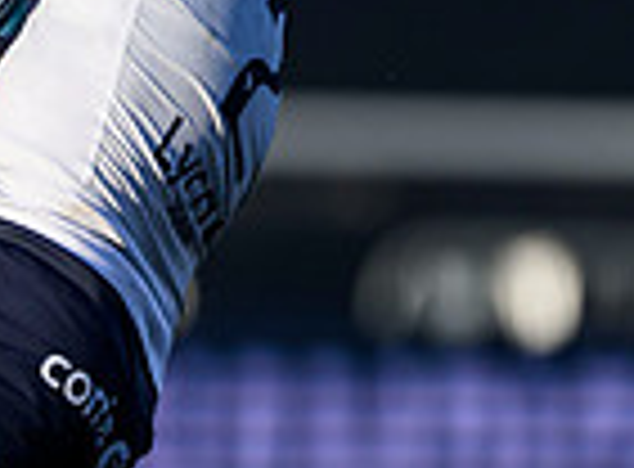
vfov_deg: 0.6
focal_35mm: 2630
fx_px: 47884
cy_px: 394
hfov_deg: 0.8
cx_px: -489
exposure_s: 1/2000
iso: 500
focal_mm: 560
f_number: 4
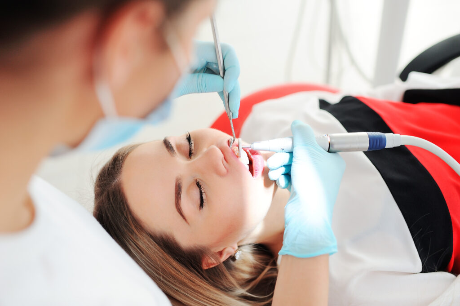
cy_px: 153
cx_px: 230
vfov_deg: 37.8
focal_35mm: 35
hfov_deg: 54.5
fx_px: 447
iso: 200
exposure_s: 1/500
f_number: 2.5
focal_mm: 35
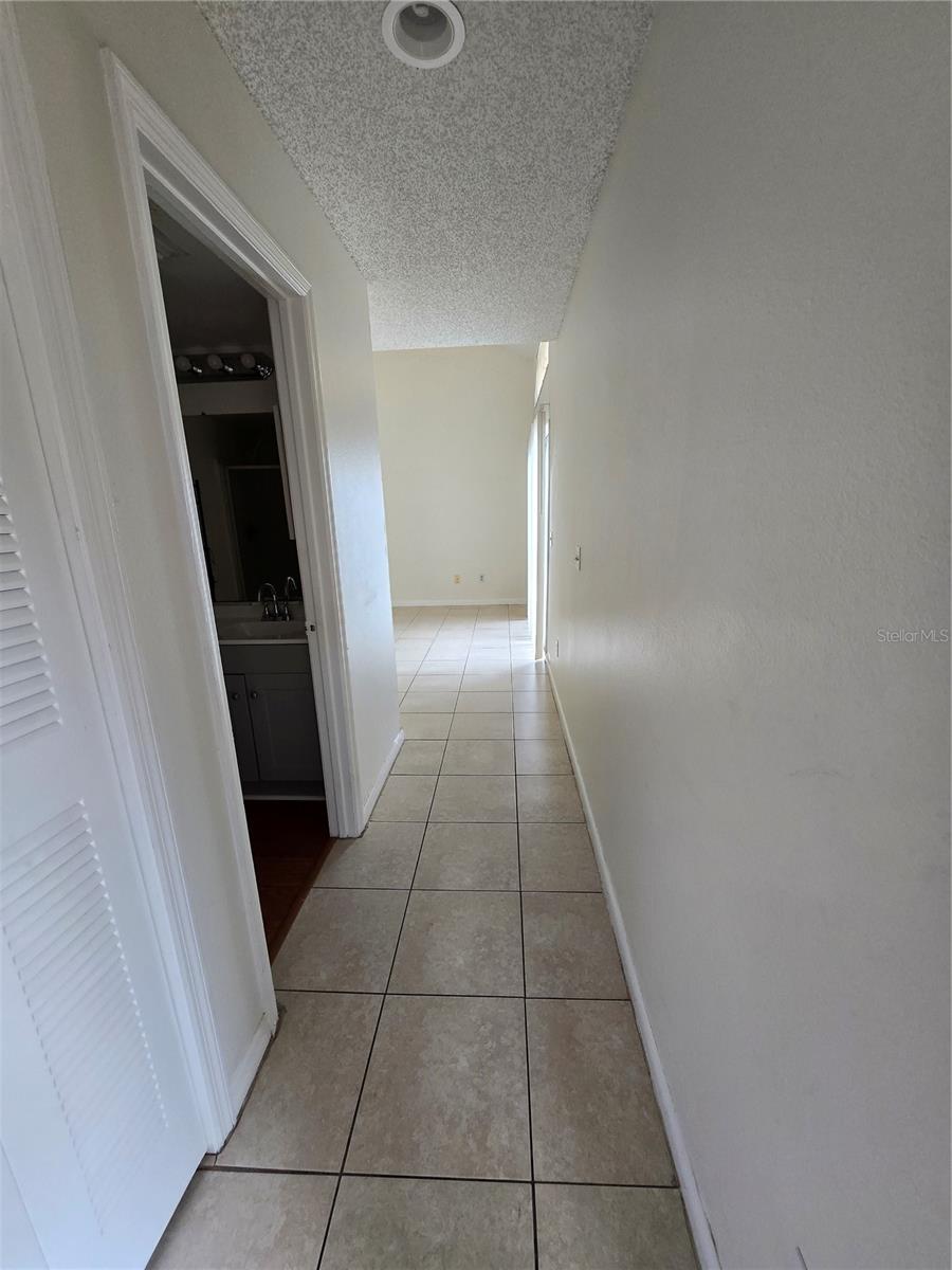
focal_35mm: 13
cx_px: 476
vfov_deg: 106.2
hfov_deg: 89.9
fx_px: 477
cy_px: 635
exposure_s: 1/60
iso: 80
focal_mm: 1.7
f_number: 2.2
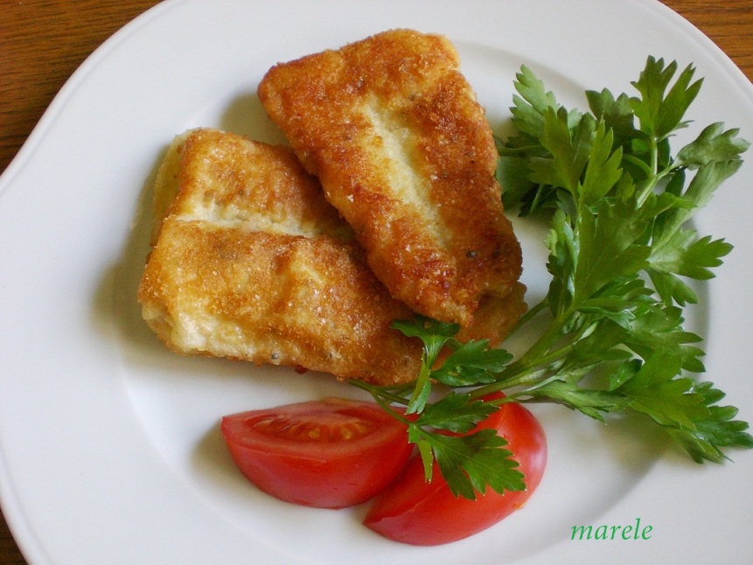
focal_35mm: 38
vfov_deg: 37.7
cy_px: 282
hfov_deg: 49.0
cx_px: 376
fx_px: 827
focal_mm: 6.3
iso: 200
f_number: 3.1
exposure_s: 1/20
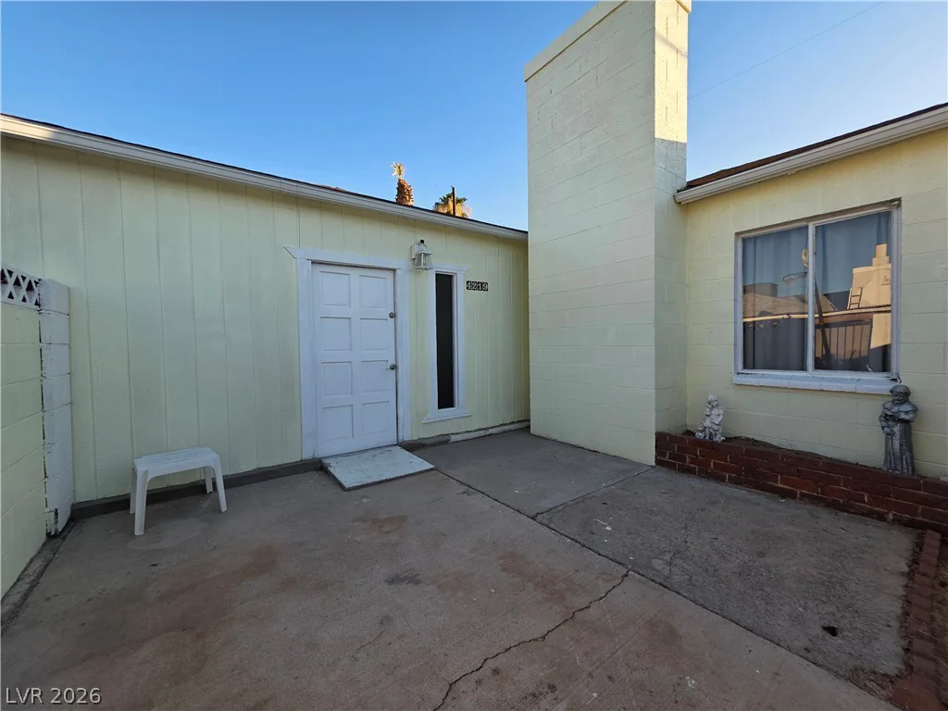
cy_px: 356
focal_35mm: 13
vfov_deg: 89.9
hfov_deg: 106.2
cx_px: 474
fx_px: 356
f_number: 1.9
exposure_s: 1/437
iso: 40
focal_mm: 2.2
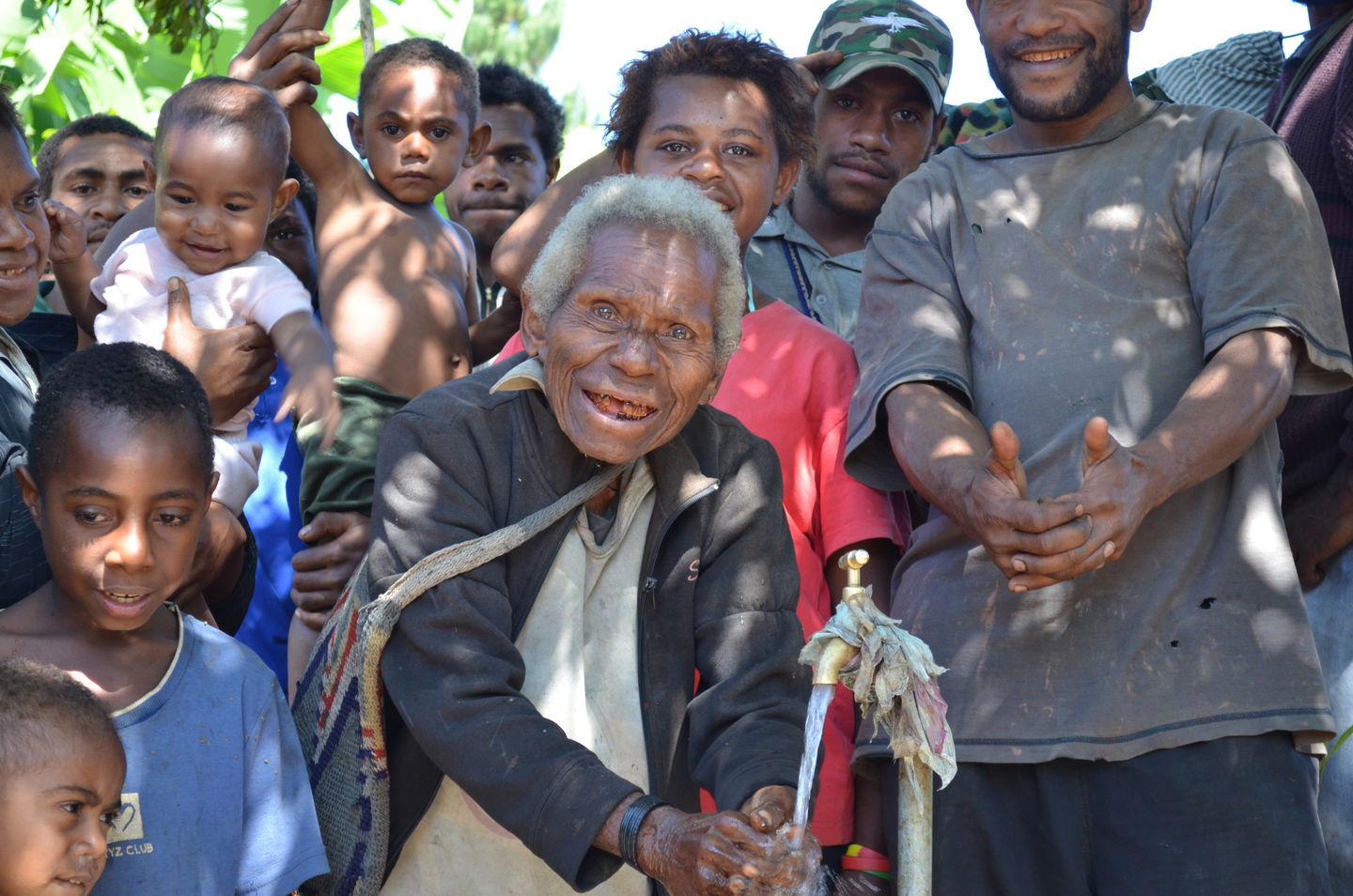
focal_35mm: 82
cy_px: 448
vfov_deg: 16.5
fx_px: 3094
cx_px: 676
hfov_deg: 24.7
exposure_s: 1/100
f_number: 5.6
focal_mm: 55
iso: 400
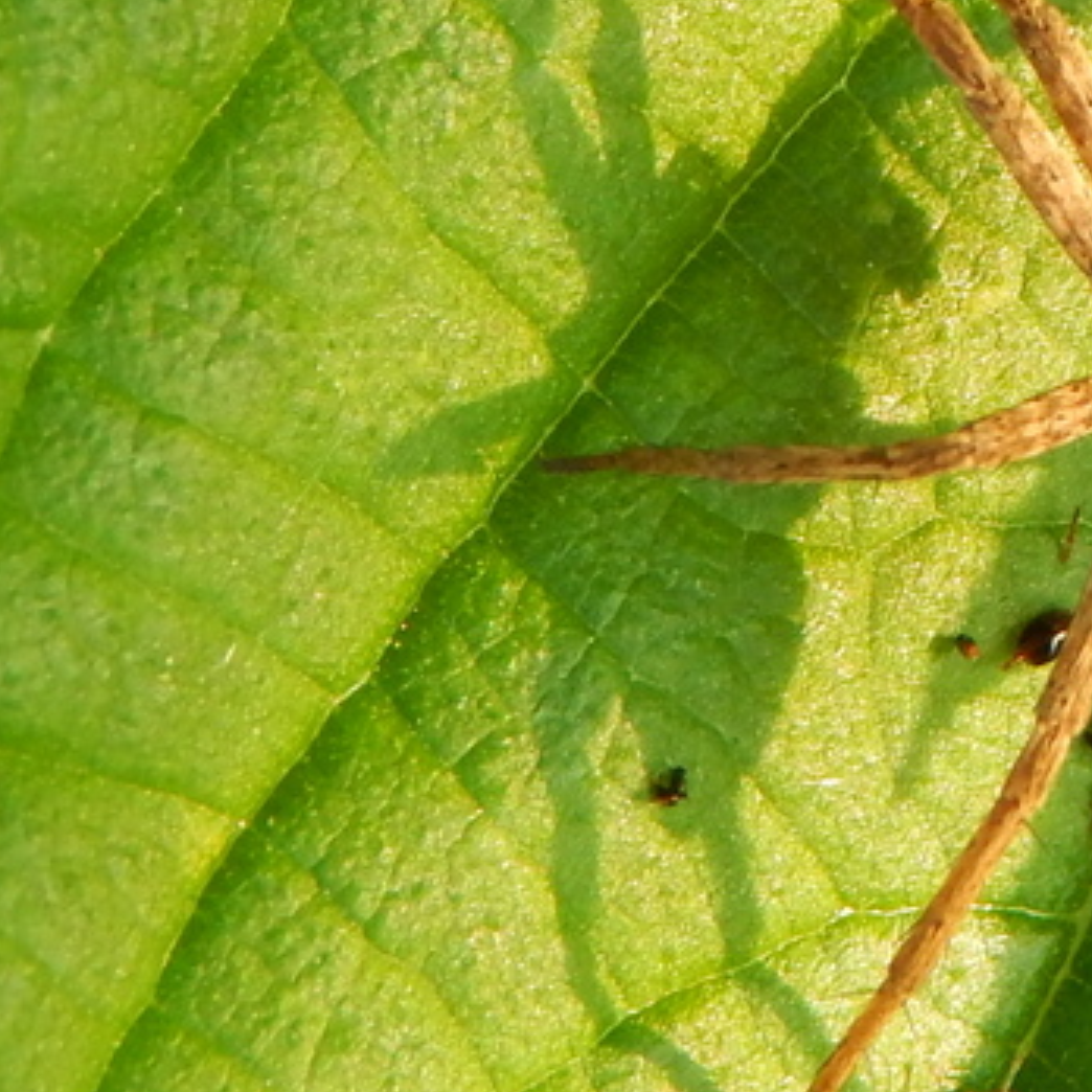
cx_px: 1250
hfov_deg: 6.1
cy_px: 311
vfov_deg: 6.2
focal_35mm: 284
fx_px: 10136
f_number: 4.8
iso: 125
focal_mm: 23.4
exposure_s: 1/80
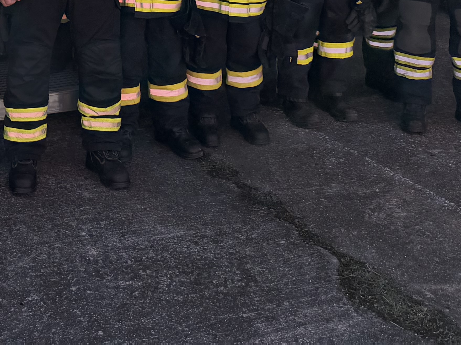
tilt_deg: -1.0
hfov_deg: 24.1
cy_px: -215
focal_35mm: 78
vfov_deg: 16.7
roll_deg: +0.5
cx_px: 19
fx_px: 1039
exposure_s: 1/3279
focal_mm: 6.76
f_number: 1.78
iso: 100
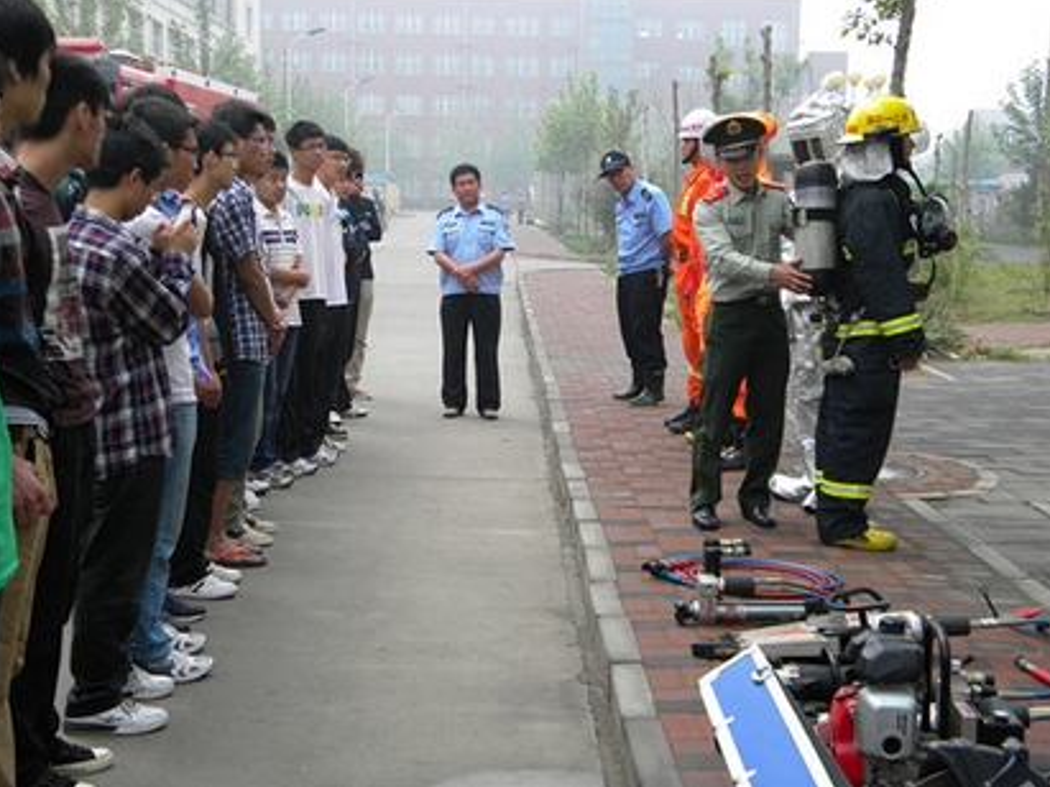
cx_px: 524
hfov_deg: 39.7
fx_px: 1456
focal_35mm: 48
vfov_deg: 30.3
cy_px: 390
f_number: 3.9
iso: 80
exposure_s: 1/315
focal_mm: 8.6
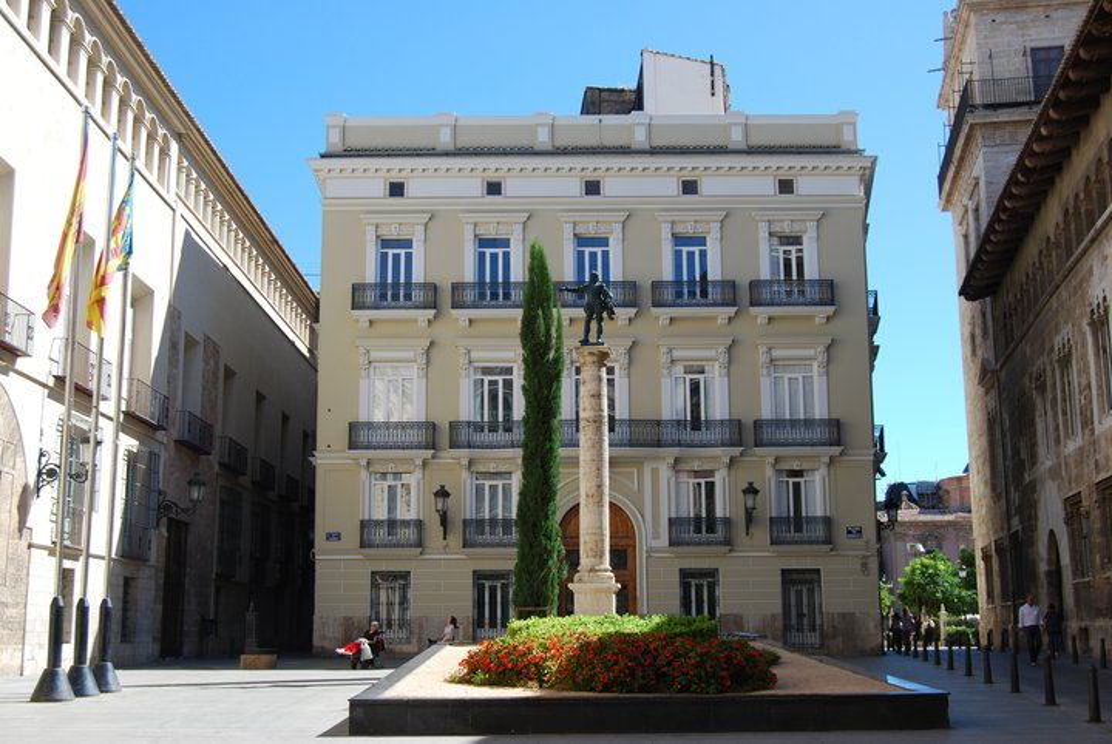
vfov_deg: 32.0
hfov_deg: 46.3
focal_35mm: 42
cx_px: 556
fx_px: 1299
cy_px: 372
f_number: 6.3
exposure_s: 1/160
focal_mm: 28
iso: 100
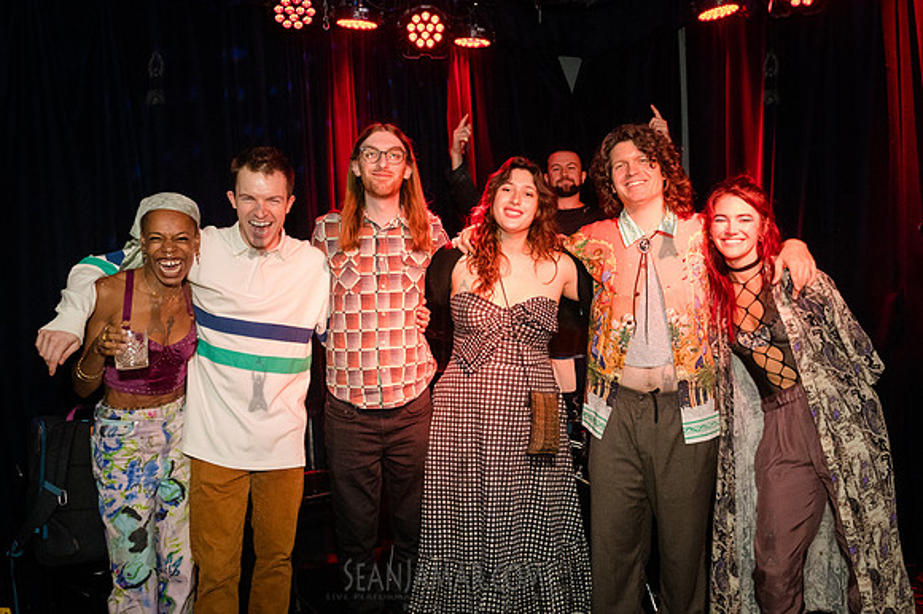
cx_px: 476
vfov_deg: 44.4
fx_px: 753
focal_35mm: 29
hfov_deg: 63.0
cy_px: 301
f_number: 5
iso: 12800
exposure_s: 1/160
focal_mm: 24
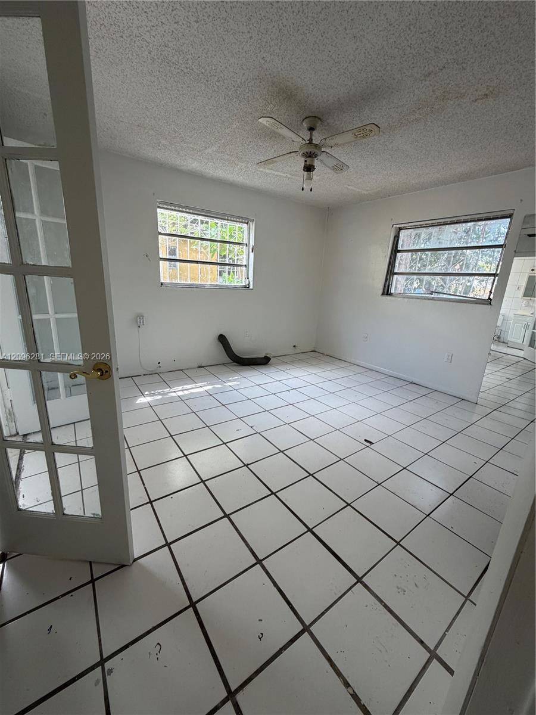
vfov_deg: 102.1
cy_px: 358
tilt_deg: -15.0
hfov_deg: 85.7
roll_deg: -2.9
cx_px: 268
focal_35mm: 14
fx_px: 289
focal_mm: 2.22
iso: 160
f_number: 2.2
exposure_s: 1/121
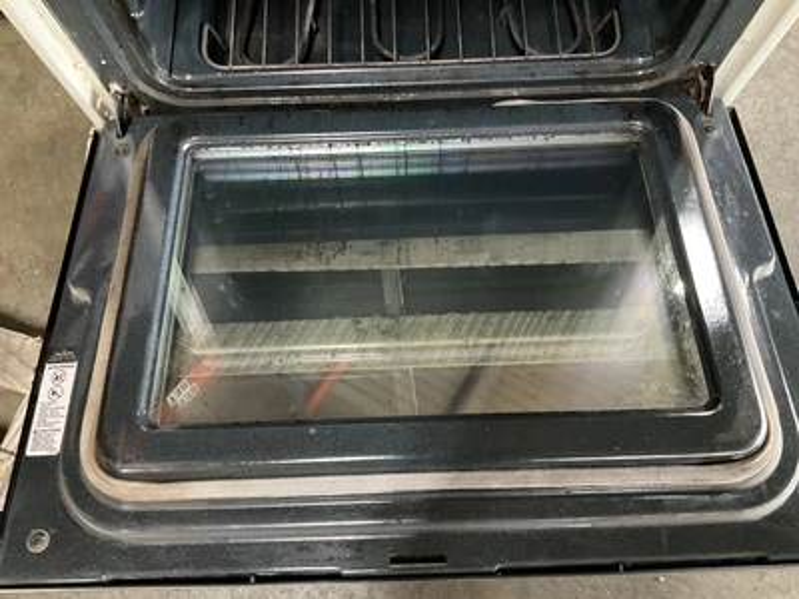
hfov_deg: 61.7
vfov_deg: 48.2
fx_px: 669
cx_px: 400
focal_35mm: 29
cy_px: 300
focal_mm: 3
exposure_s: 1/30
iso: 500
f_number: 1.8
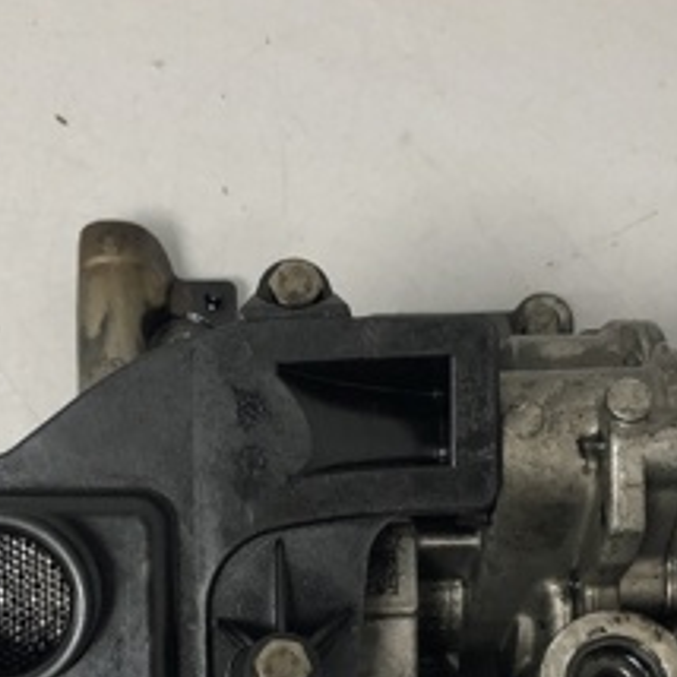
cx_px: 304
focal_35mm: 74
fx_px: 1637
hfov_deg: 23.4
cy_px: 576
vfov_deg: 22.9
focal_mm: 4
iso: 40
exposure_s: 1/25
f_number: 1.8
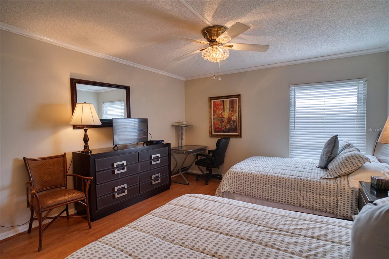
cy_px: 130
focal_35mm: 18
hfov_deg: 90.0
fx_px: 194
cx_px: 194
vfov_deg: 67.4
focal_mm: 18
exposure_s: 1/200
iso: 400
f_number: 4.5
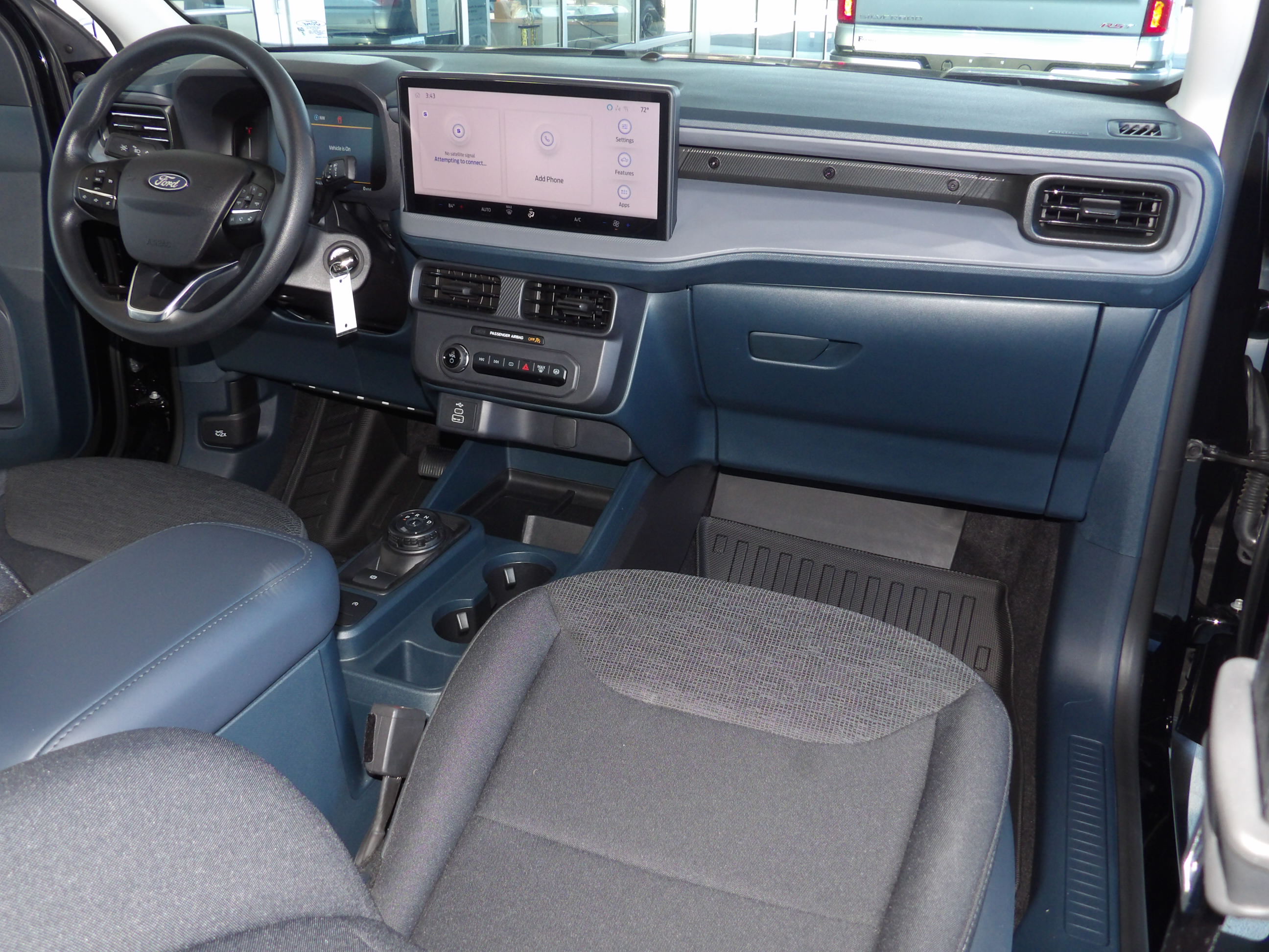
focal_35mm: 28
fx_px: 1026
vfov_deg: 49.7
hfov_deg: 63.4
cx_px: 634
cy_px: 476
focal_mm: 5
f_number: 3.4
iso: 200
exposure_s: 1/30
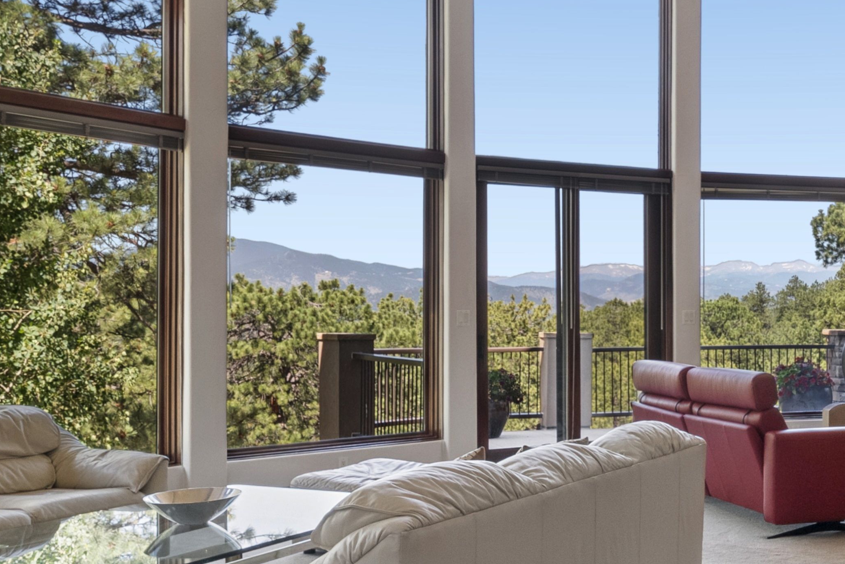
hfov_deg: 43.5
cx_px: 665
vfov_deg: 31.2
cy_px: 242
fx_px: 1010
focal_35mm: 43
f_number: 11
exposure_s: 1/320
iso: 640
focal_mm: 21
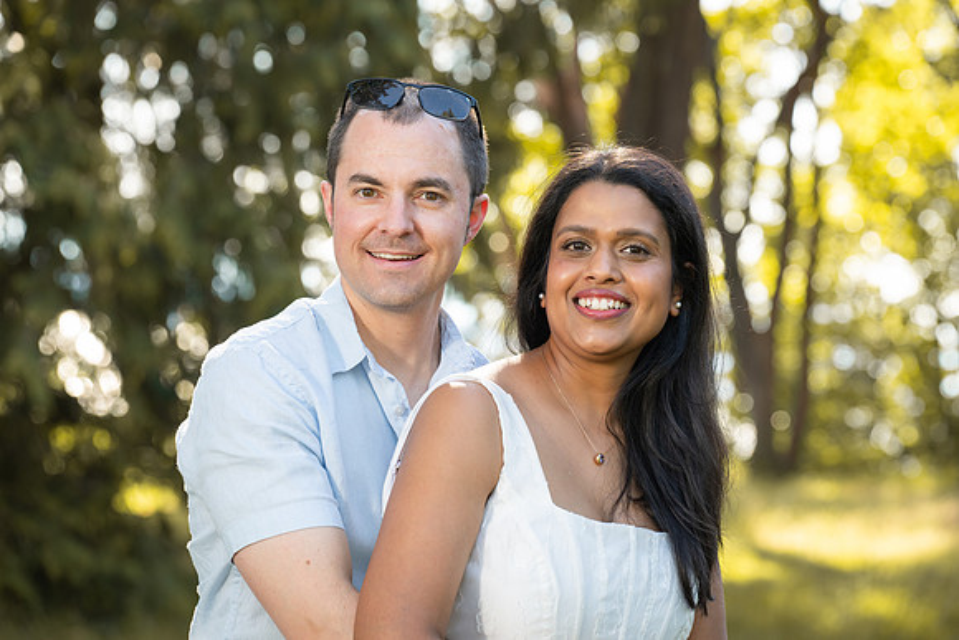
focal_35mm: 128
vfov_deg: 10.7
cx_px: 480
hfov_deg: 16.0
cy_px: 320
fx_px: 3410
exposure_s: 1/200
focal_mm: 128
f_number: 5.6
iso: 500
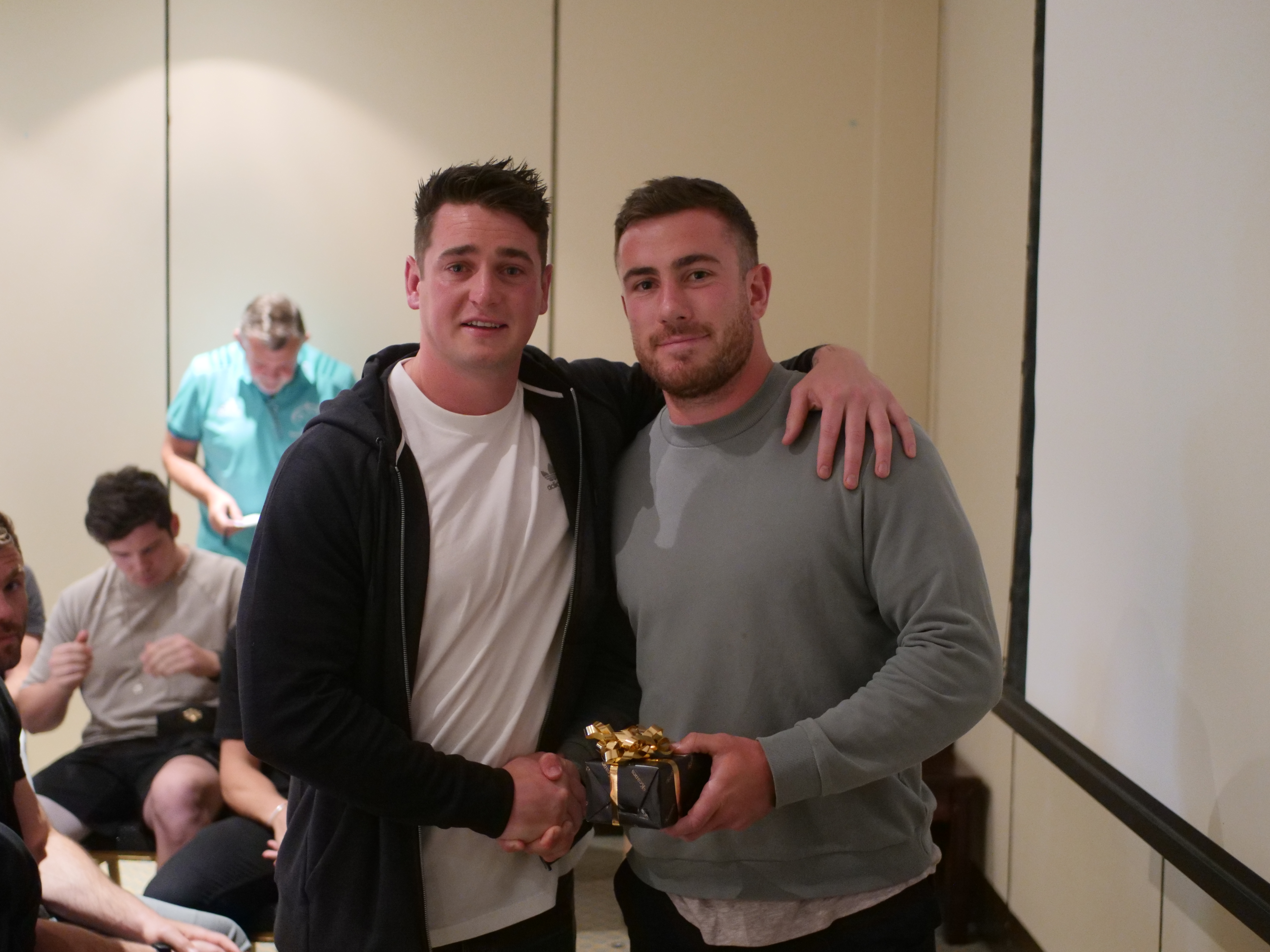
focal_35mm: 50
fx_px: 1834
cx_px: 635
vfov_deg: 29.1
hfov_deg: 38.2
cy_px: 476
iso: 2000
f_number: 1.7
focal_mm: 25
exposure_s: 1/60
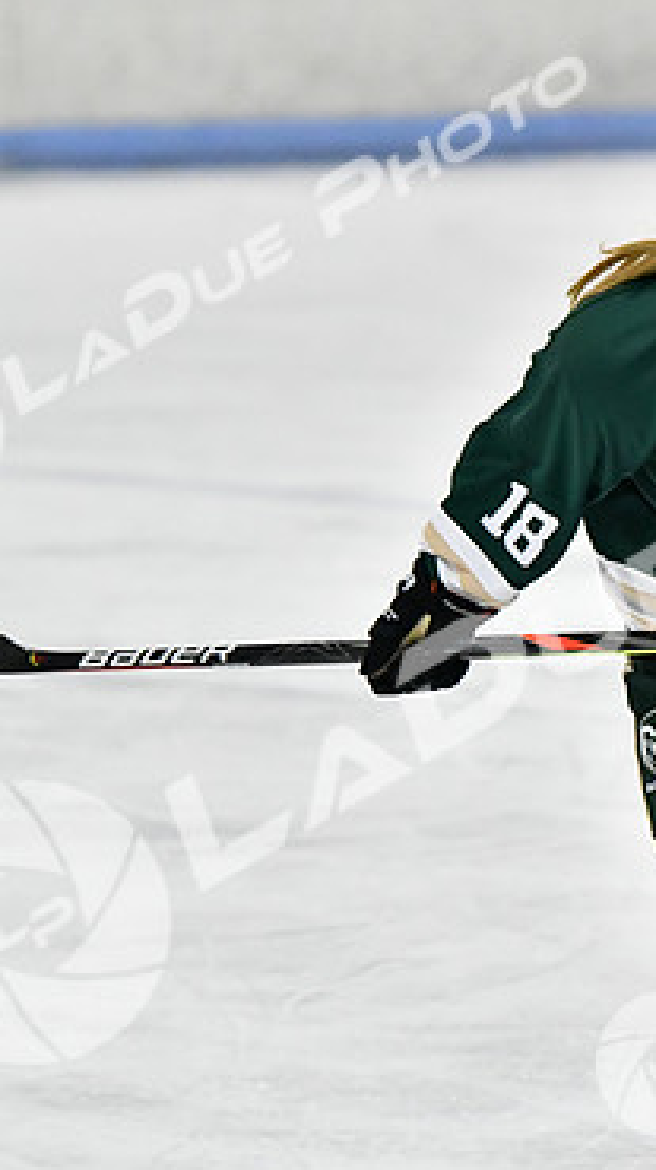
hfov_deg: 3.3
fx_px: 11496
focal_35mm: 371
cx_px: 589
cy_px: 598
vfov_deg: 5.8
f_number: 2.8
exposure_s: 1/1250
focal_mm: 150
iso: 8000
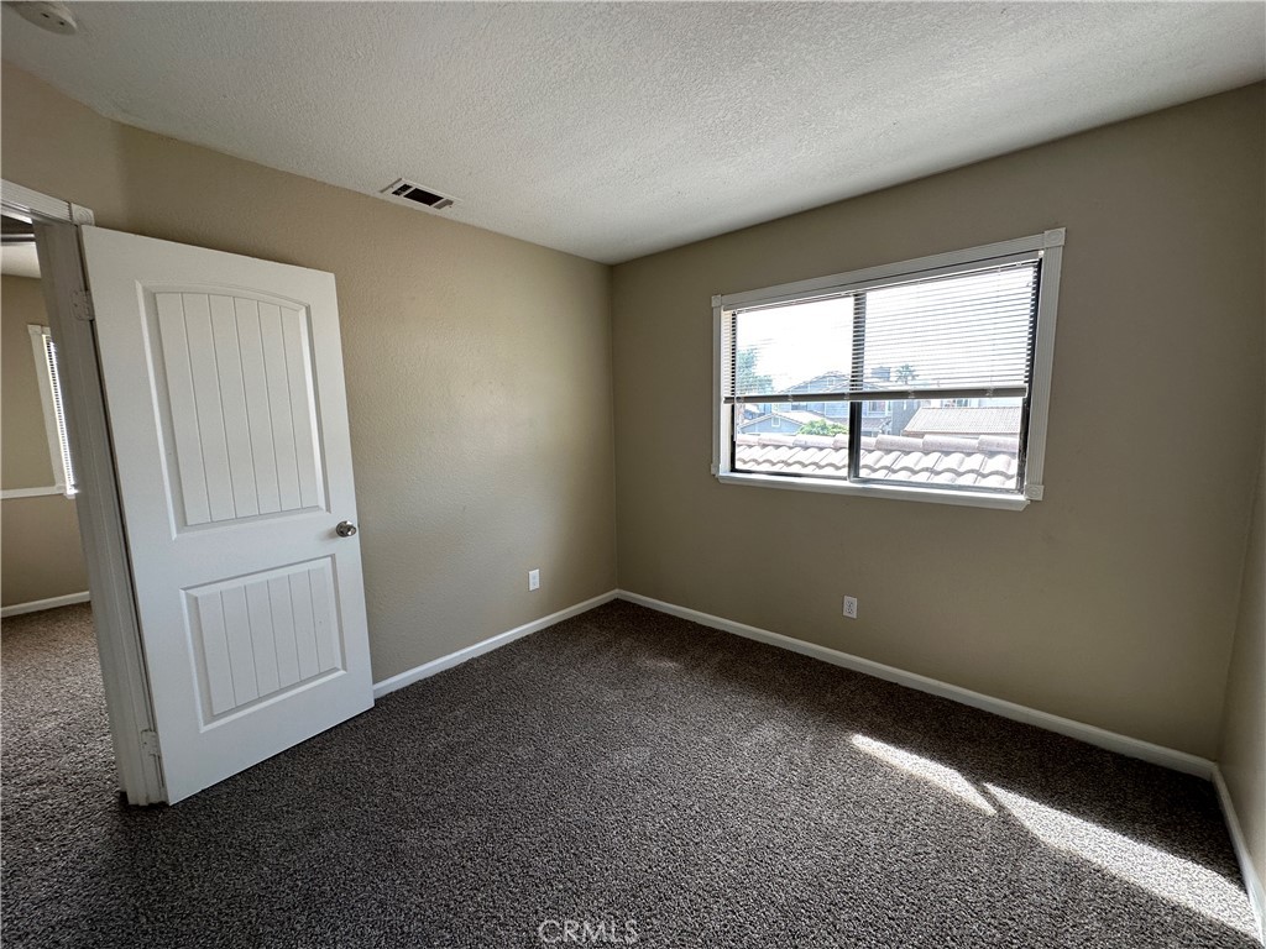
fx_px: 512
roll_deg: +2.2
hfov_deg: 102.1
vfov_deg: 85.7
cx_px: 633
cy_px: 474
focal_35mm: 14
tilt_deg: -6.4
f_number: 2.2
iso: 64
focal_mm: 2.22
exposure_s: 1/99
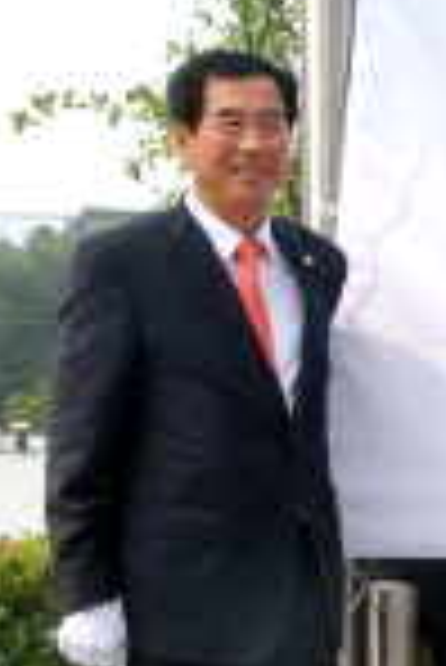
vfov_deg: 14.0
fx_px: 2719
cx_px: 860
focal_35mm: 147
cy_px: 428
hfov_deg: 8.9
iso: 800
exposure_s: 1/500
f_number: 13
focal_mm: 29
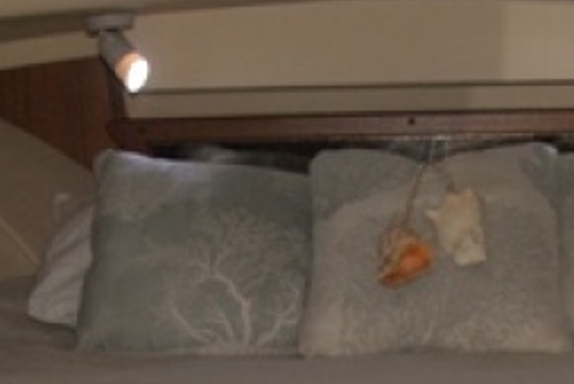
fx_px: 1692
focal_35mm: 106
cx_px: 308
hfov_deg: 19.3
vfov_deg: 12.5
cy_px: 535
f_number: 5.6
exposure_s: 1/60
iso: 400
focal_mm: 20
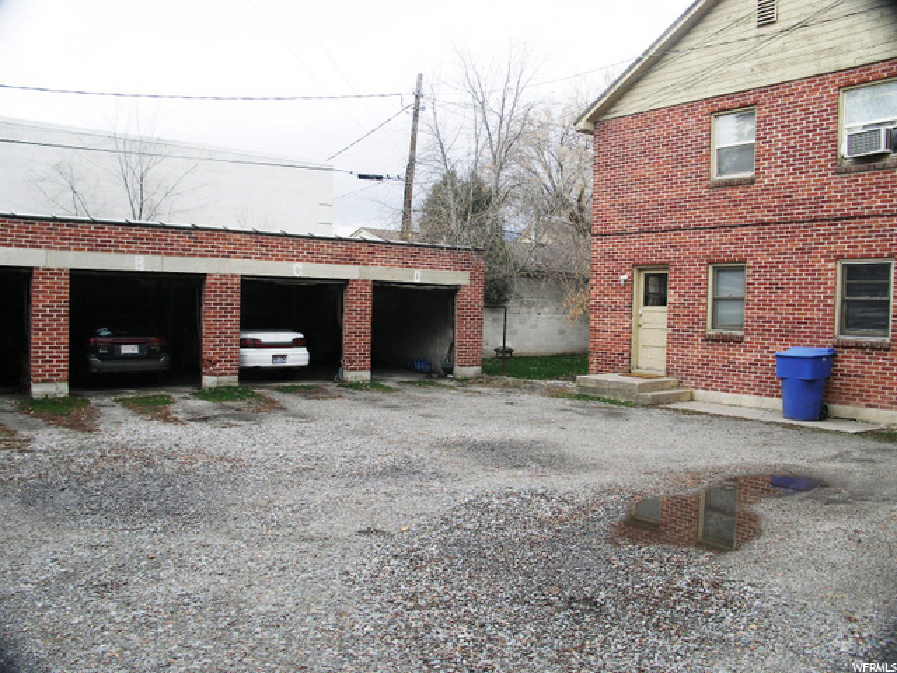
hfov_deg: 63.4
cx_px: 448
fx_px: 726
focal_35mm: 28
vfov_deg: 49.7
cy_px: 336
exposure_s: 1/100
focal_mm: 7.4
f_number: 3.5
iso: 50
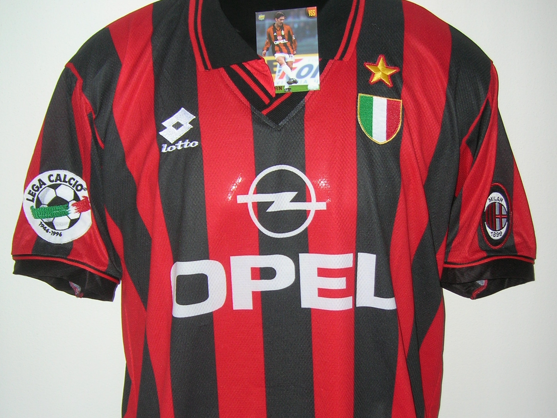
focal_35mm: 48
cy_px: 272
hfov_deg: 39.7
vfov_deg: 30.1
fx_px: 772
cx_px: 286
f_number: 2.9
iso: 50
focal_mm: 5.7
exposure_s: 1/60.1
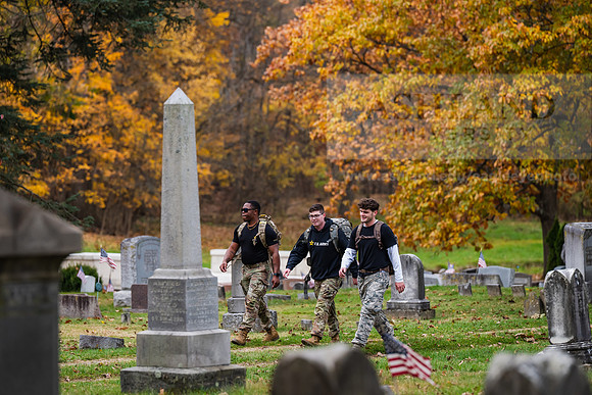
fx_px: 3290
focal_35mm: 200
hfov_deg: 10.3
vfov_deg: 6.9
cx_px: 296
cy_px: 198
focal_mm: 200
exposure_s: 1/500
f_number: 4
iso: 800
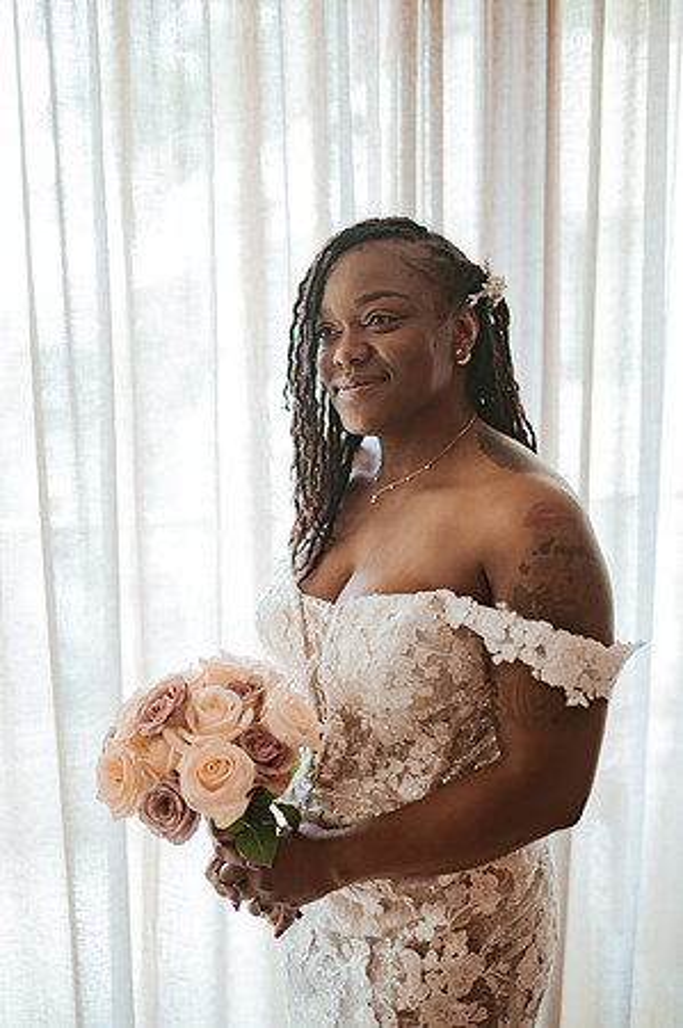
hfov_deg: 37.8
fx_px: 998
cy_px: 514
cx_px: 342
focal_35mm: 35
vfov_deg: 54.5
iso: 800
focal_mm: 35
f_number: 1.4
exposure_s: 1/125
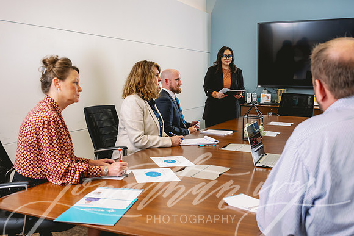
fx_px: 393
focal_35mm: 40
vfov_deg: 33.4
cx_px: 177
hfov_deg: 48.5
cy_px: 118
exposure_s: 1/160
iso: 1000
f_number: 5
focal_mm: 37
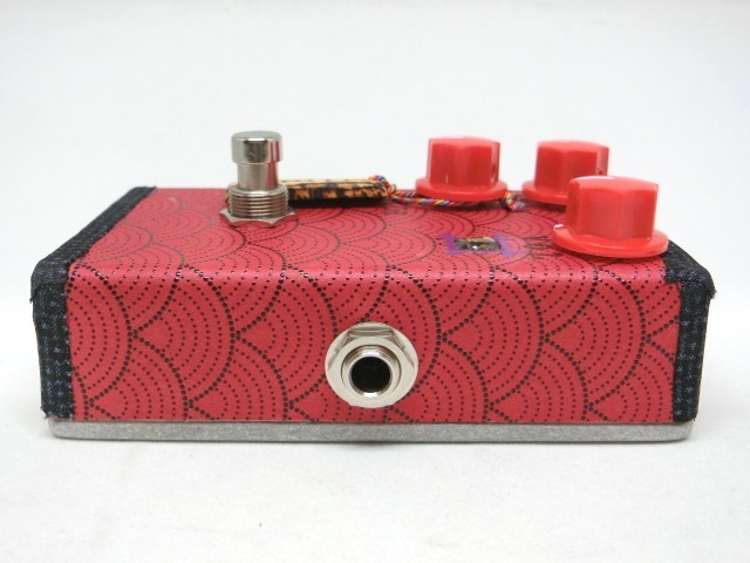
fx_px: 845
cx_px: 375
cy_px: 282
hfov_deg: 47.9
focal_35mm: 39
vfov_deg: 36.8
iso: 160
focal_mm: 6.9
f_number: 4.1
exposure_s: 1/125
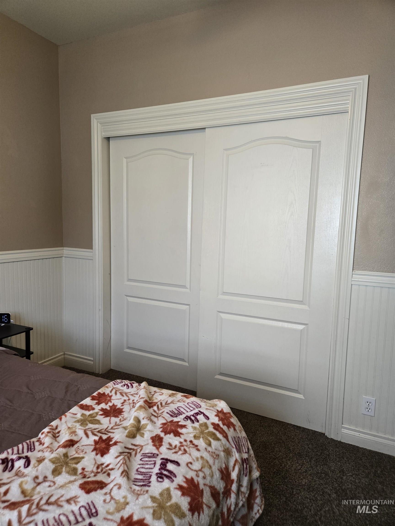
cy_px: 263
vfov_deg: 73.9
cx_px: 198
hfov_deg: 58.9
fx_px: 350
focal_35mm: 23
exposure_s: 1/120
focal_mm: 5.4
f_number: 1.8
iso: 160
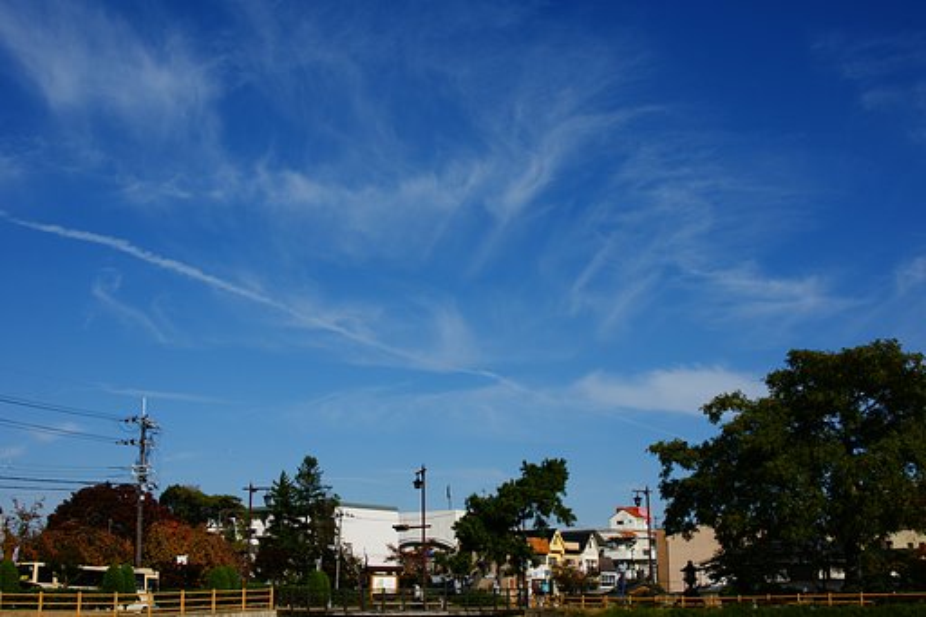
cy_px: 308
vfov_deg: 31.9
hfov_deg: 46.4
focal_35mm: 42
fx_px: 1080
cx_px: 463
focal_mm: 28
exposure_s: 1/800
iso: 160
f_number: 10
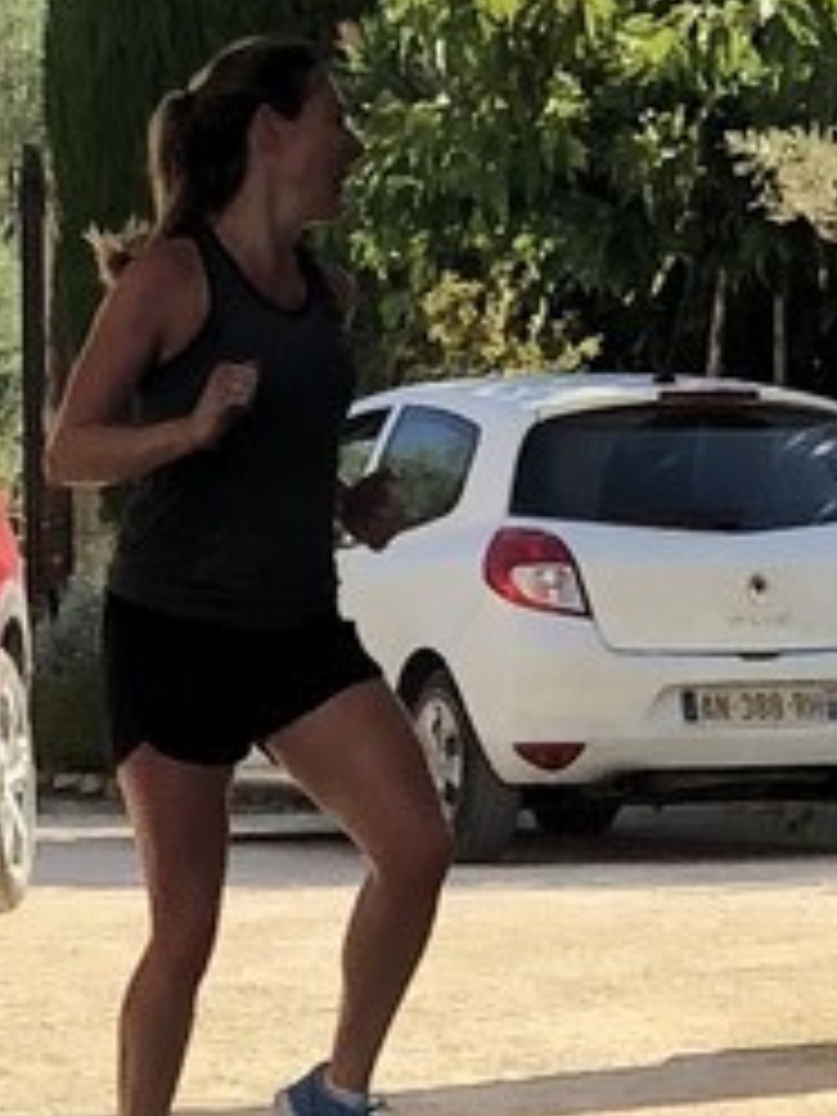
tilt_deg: -11.2
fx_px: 6996
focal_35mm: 217
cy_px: 2110
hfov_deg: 6.8
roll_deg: +1.4
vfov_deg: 8.7
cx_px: 148
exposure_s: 1/333
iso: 20
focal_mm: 4
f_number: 1.8
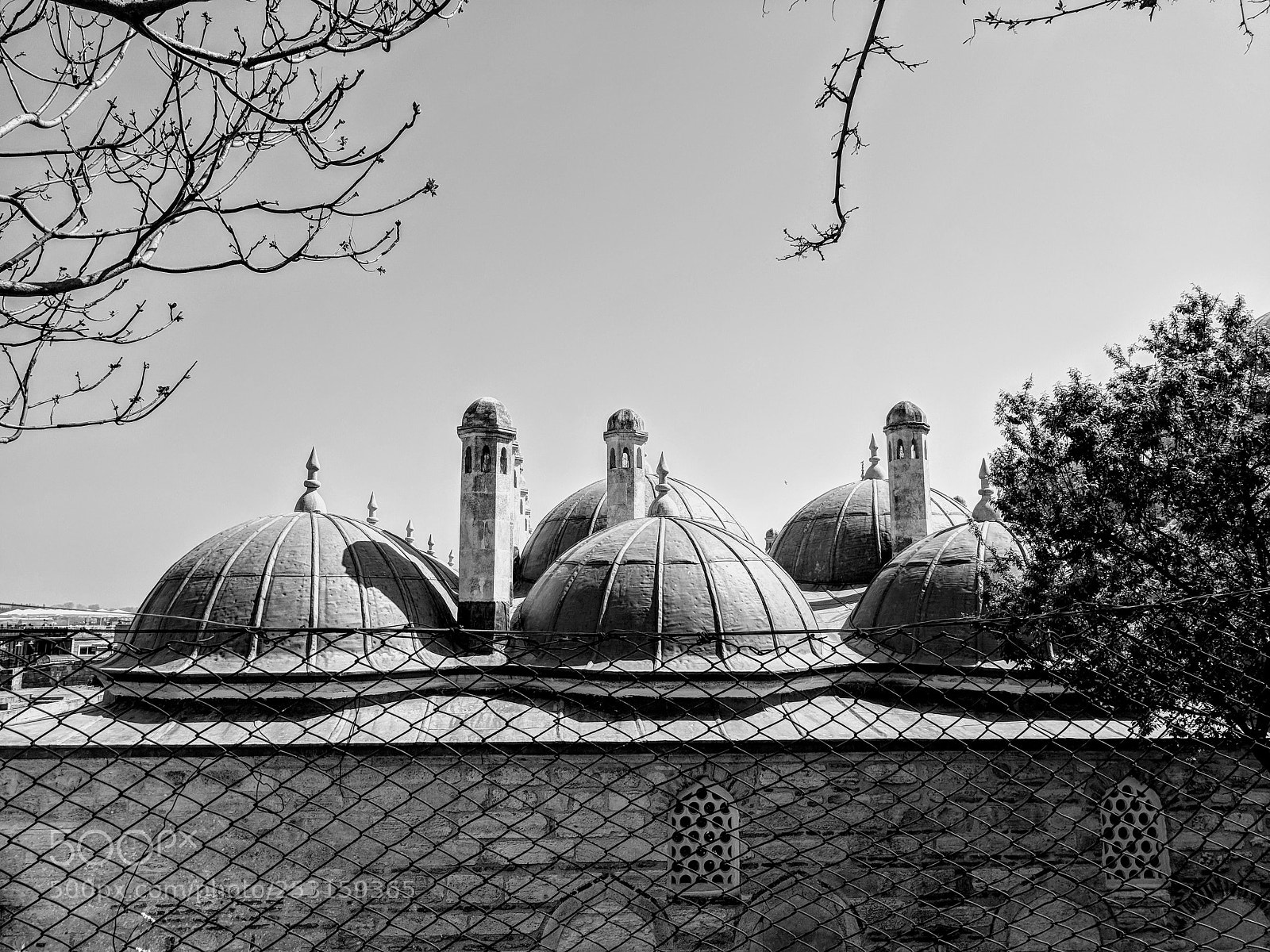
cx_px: 635
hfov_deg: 67.3
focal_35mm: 26
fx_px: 954
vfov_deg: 53.1
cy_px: 476
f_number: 2
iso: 51
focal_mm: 4.67
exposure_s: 1/2387
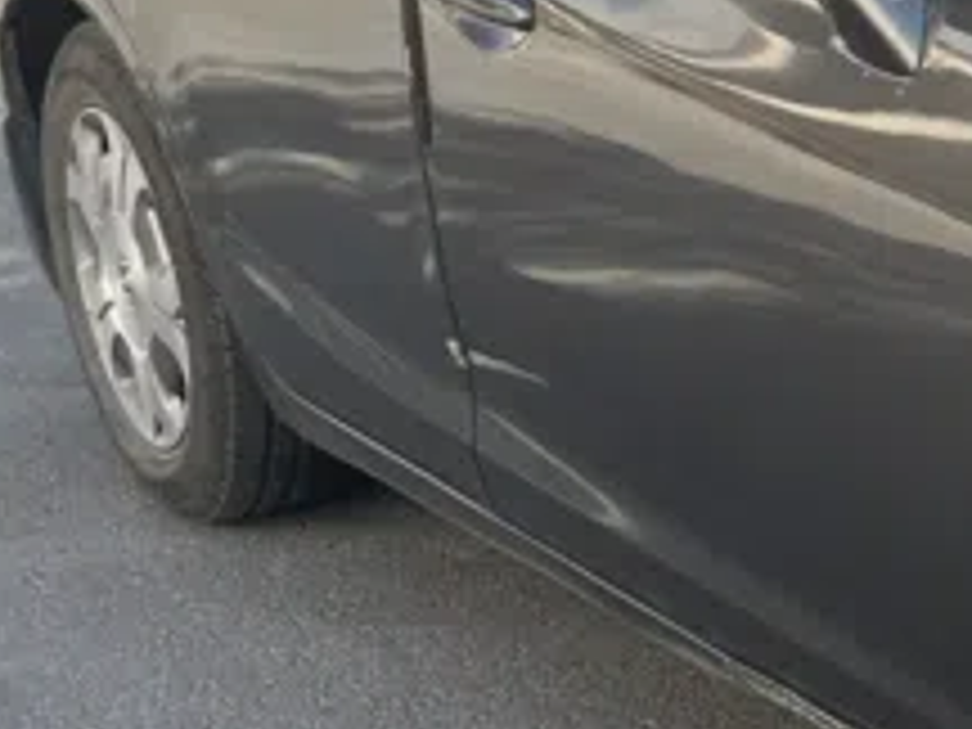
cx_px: 1395
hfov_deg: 15.0
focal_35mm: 123
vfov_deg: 12.0
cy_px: 482
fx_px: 3454
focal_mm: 5.1
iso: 50
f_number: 1.6
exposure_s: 1/833
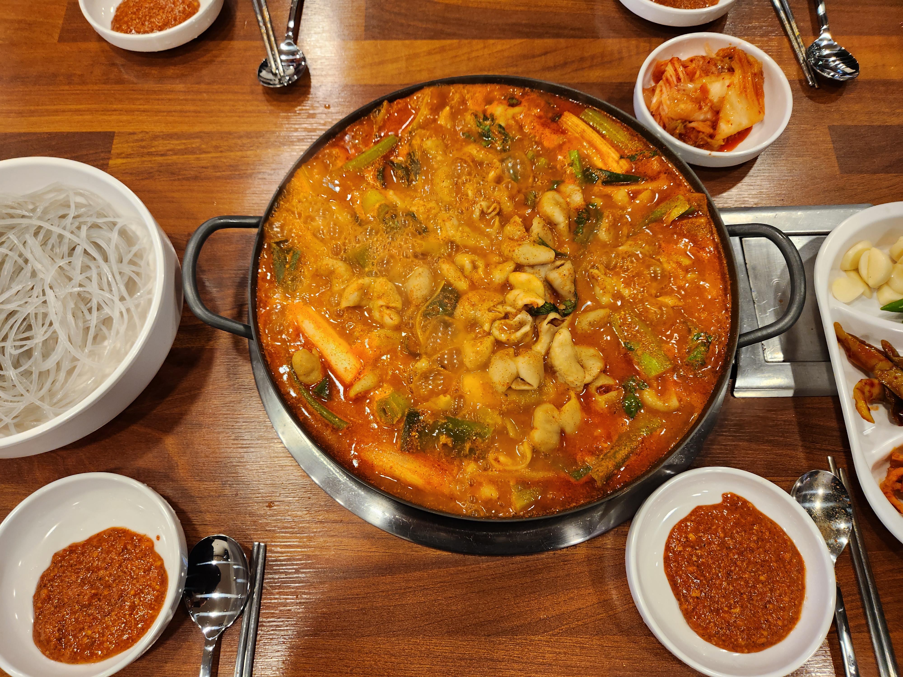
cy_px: 338
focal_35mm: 23
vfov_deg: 58.9
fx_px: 600
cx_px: 452
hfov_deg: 73.9
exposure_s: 1/120
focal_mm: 5.4
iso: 160
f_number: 1.8
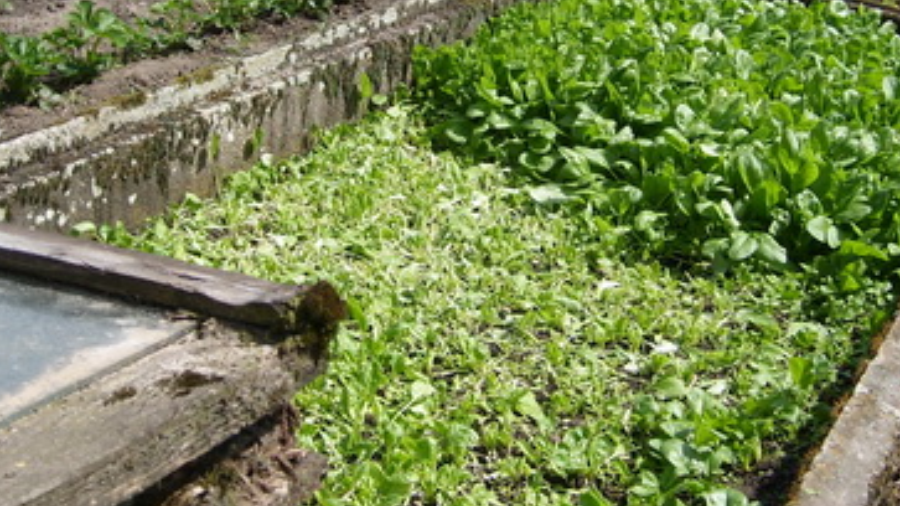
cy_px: 99
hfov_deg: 33.3
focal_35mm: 63
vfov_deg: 18.9
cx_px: 436
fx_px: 1503
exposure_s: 1/209
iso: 50
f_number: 7.1
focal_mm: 5.8
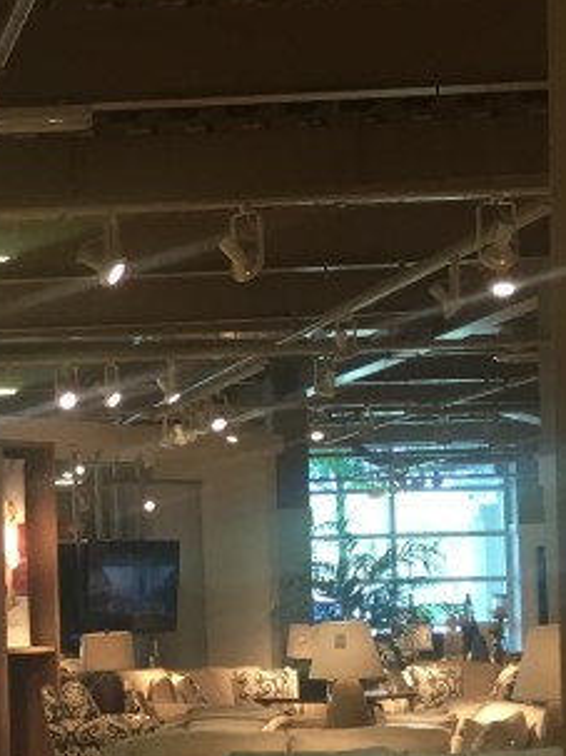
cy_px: 569
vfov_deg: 19.9
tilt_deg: +0.7
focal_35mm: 98
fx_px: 2138
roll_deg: +1.0
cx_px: -337
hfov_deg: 13.9
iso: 40
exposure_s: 1/30
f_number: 2.2
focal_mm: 4.15
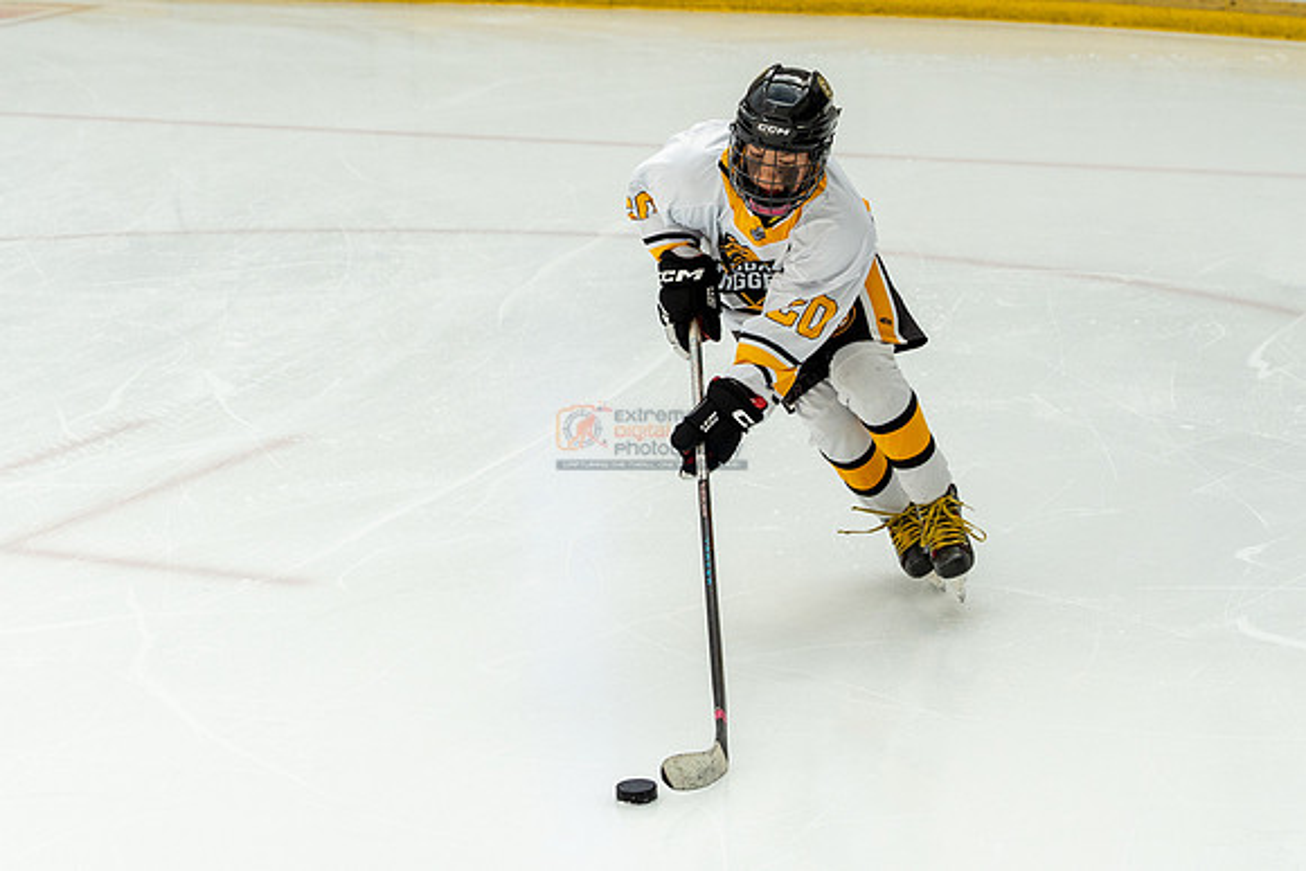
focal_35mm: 110
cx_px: 649
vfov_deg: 12.5
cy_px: 415
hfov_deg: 18.6
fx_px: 3978
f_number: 3.5
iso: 800
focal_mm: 61
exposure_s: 1/1600
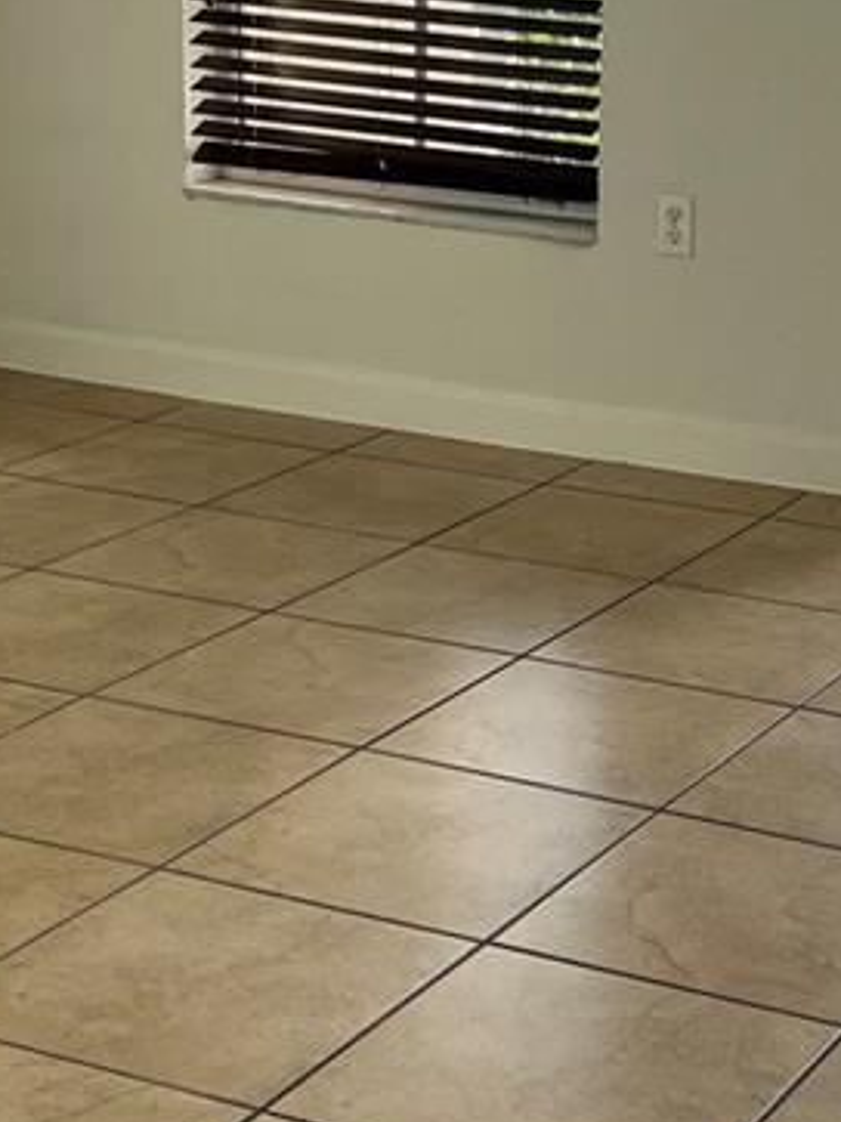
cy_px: 448
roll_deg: -1.5
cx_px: 708
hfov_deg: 17.0
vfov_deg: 22.7
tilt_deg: -14.2
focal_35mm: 86
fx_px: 2787
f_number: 1.5
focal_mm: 5.7
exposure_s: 1/497
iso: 50
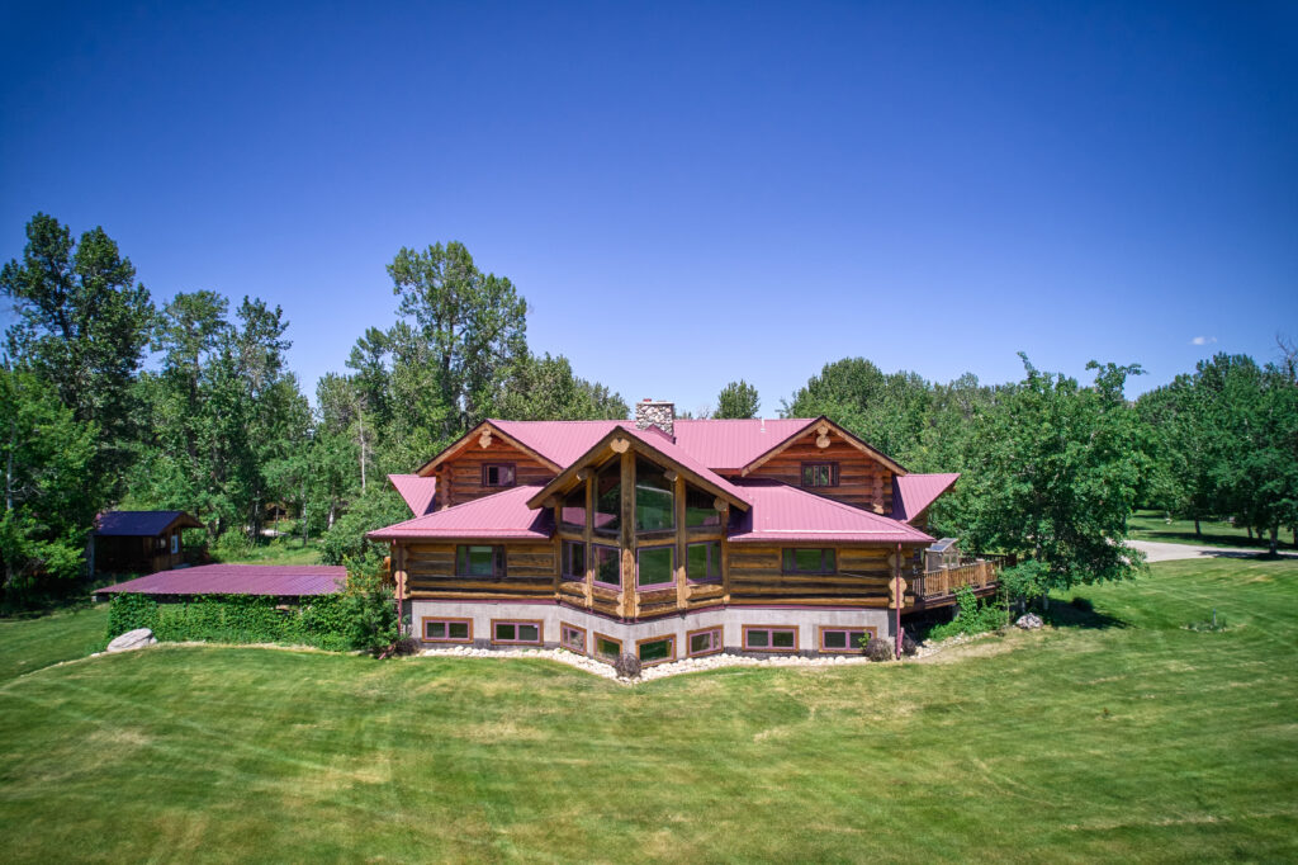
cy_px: 432
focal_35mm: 22
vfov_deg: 57.2
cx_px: 649
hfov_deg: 78.6
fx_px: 793
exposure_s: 1/120
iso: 370
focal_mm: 8.38
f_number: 2.8
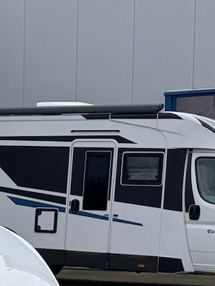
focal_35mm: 125
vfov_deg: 15.5
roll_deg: +0.9
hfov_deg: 9.2
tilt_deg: -3.8
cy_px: 276
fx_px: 1035
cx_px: -452
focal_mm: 6.76
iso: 80
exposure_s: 1/379
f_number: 1.78
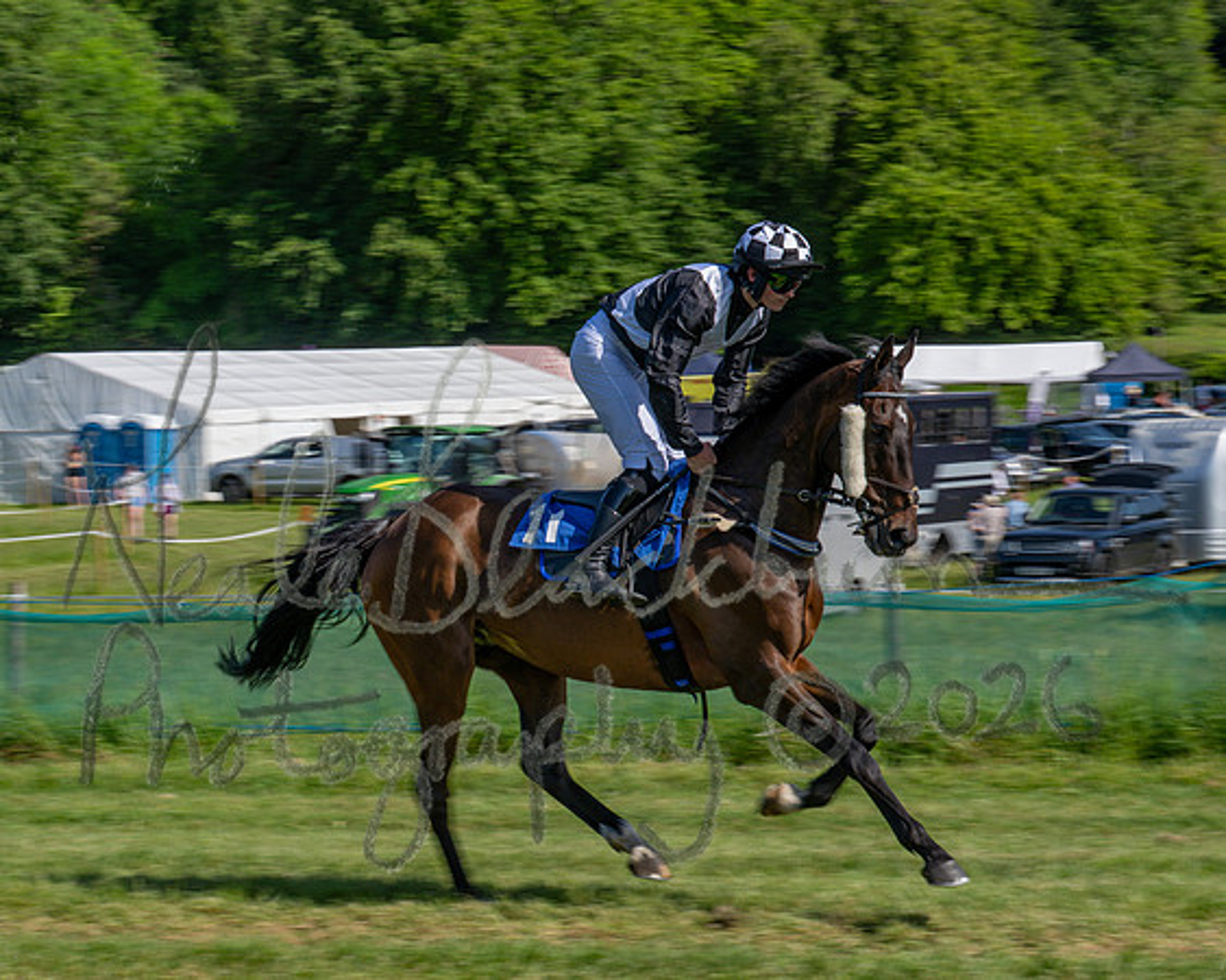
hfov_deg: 16.3
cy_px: 490
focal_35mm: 118
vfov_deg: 13.0
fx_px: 4291
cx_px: 613
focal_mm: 70
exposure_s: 1/160
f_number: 14
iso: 160
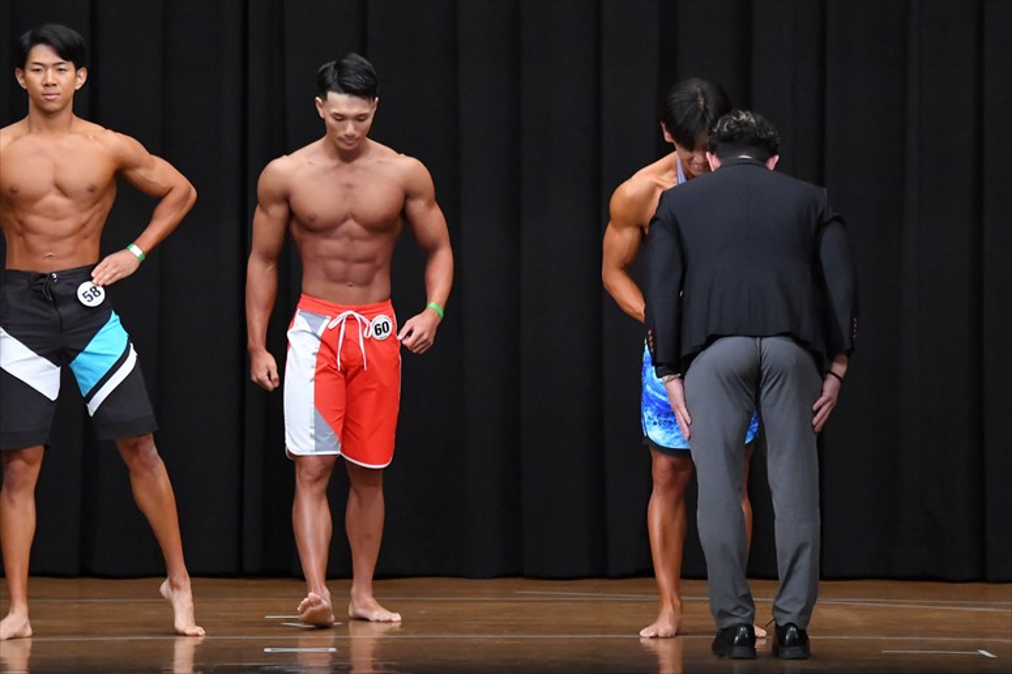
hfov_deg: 8.6
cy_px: 337
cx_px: 506
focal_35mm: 240
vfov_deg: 5.7
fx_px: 6743
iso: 8000
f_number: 5.6
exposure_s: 1/400
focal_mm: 160
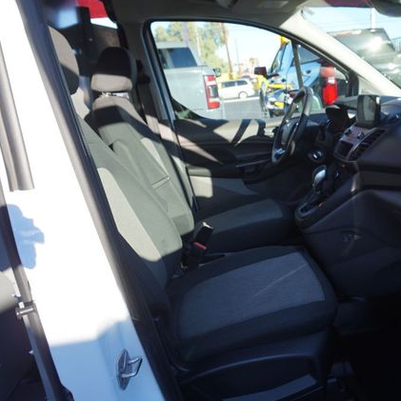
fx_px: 406
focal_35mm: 31
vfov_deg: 52.5
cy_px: 200
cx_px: 281
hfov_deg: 51.1
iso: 100
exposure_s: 1/80
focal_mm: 16
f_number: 5.6
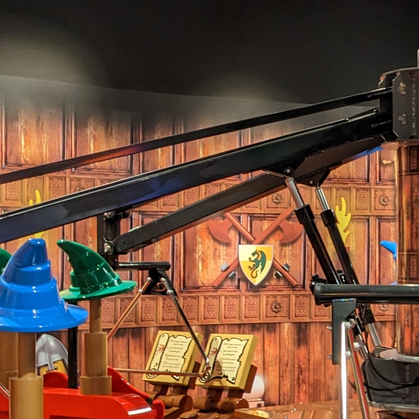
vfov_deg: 19.9
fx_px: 1191
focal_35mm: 87
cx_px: 517
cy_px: 209
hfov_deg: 18.8
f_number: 1.73
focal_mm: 4.38
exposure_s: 1/24
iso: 91
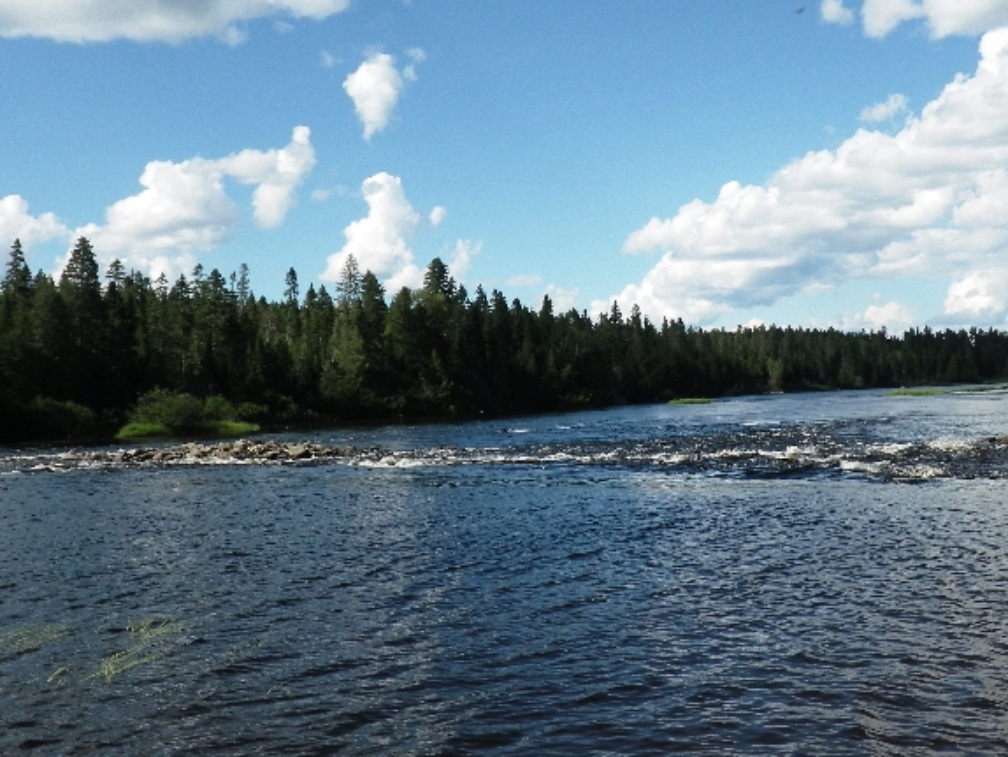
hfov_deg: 47.7
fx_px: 1136
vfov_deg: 36.7
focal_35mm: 39
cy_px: 309
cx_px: 587
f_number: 4.2
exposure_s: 1/640
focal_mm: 5
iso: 80
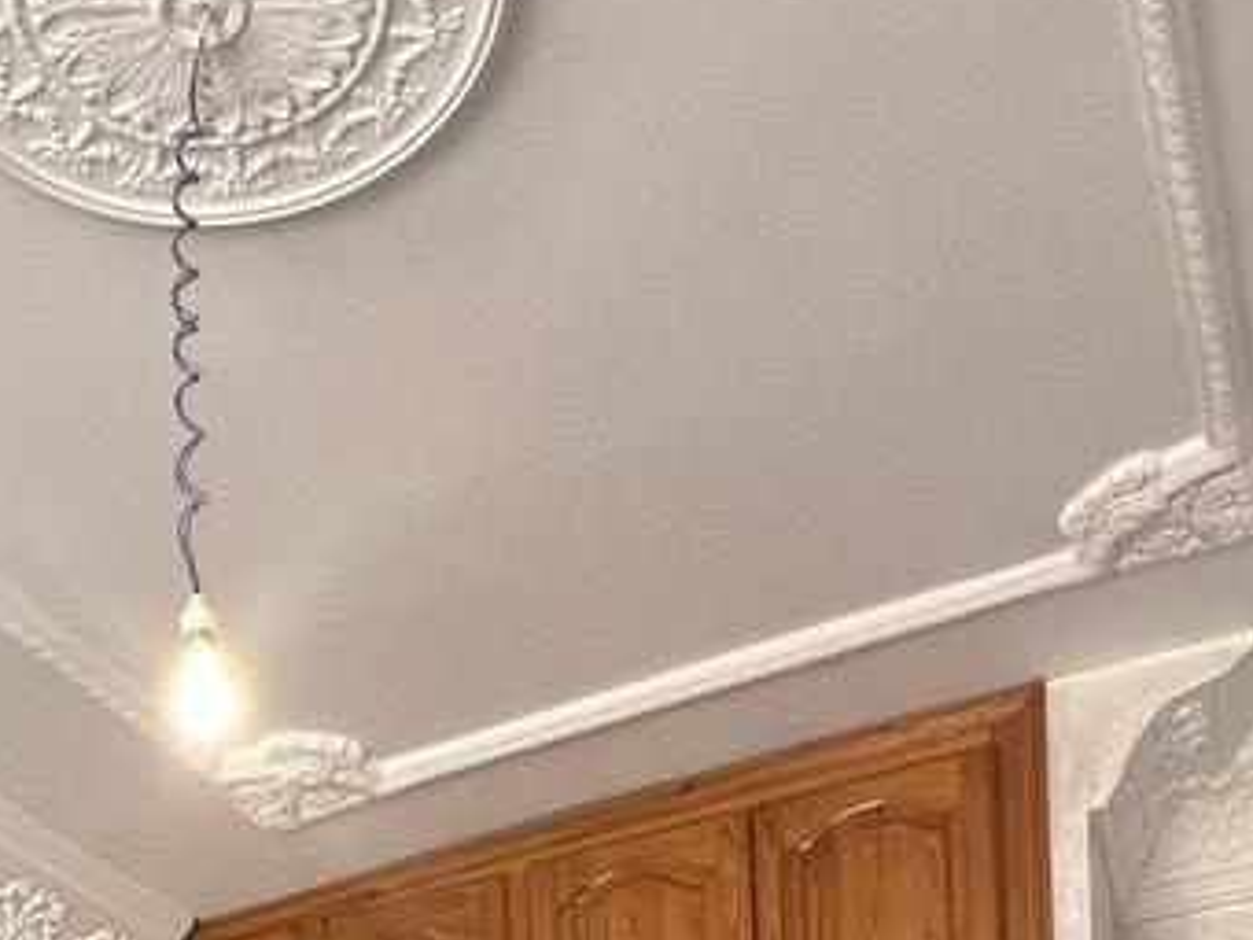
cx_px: 317
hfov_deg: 34.2
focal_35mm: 55
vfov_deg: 18.1
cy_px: 1876
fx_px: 1991
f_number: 1.8
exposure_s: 1/100
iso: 80
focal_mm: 1.57
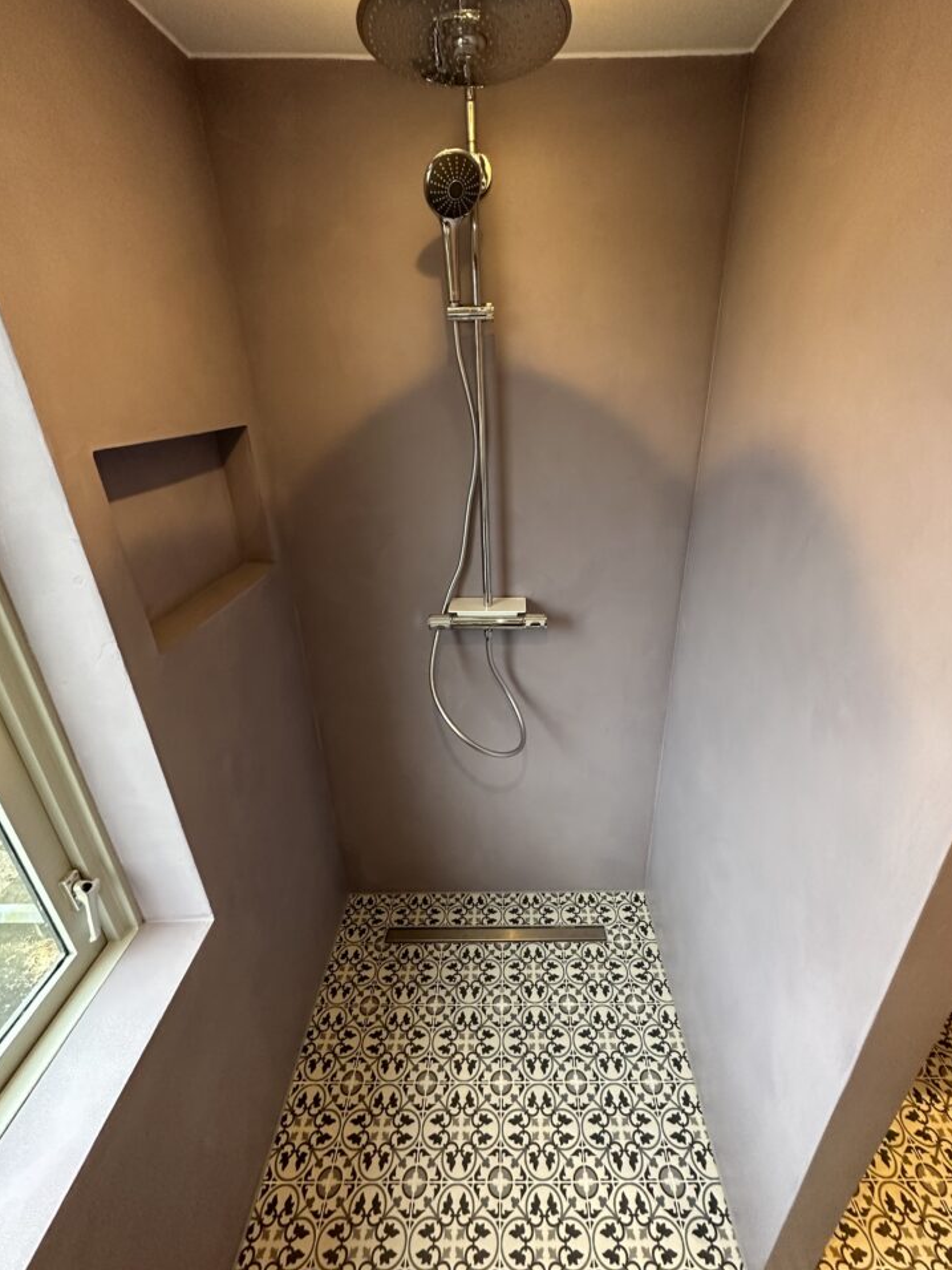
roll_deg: +1.0
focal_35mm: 15
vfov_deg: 98.2
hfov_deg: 81.7
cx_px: 505
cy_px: 632
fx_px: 550
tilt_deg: -25.3
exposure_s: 1/50
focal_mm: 2.22
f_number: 2.2
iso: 400
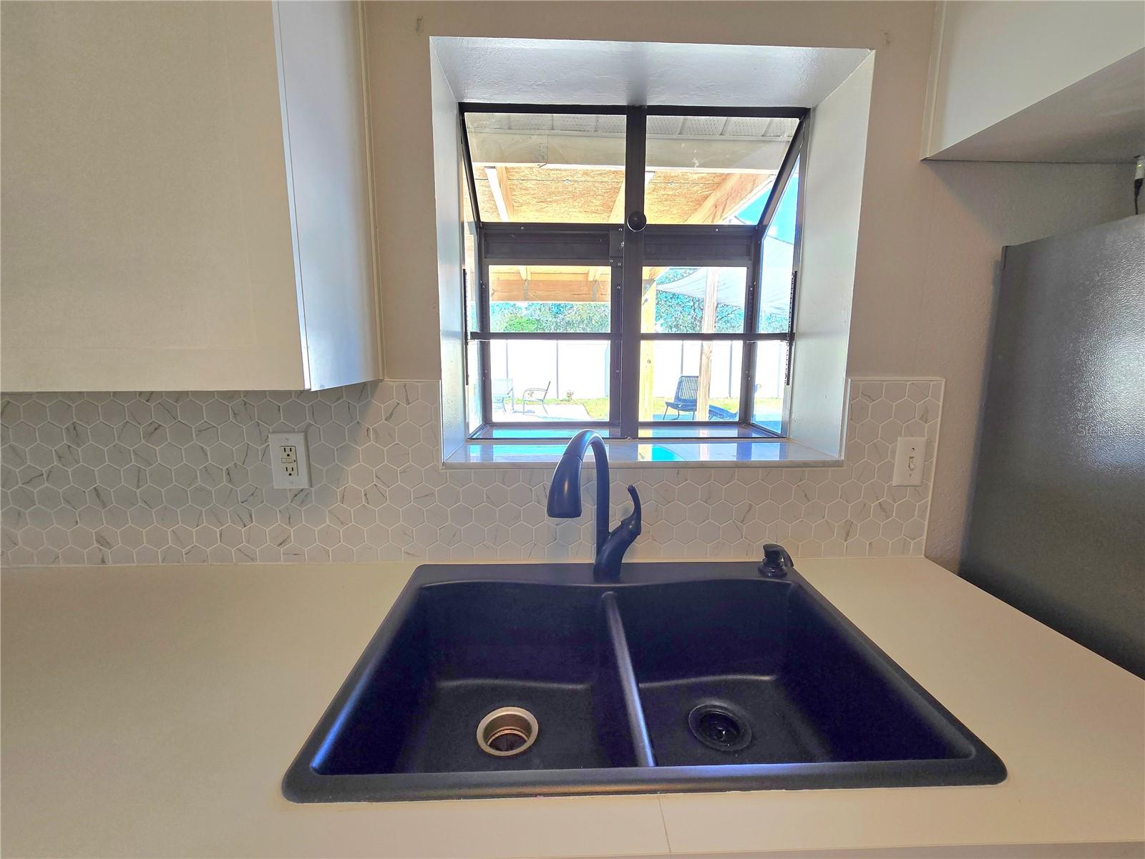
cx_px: 572
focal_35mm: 13
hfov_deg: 106.2
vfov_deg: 89.9
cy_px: 430
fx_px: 430
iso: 50
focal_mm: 2.2
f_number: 2.2
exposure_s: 1/120
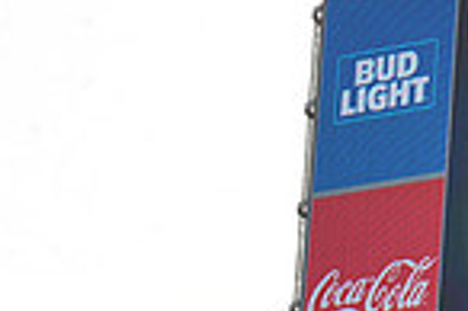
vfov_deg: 3.5
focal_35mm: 388
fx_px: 5038
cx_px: 785
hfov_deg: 5.3
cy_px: 119
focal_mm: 98
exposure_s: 1/400
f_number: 10
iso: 250
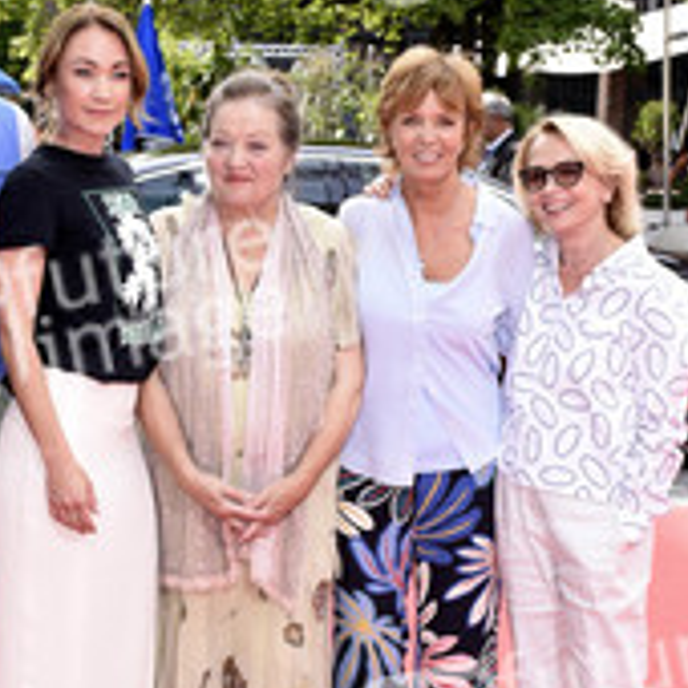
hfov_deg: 21.3
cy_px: 518
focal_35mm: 81
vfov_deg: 21.2
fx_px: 1821
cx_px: 198
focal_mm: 27
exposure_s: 1/60
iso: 125
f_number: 6.3
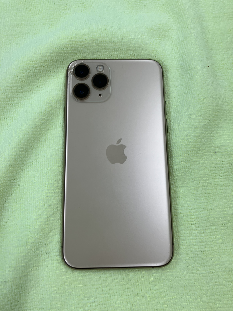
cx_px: 116
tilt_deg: -76.8
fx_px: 251
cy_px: 156
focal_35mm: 28
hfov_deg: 49.7
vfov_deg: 63.4
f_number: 1.8
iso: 50
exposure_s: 1/120
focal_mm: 3.99
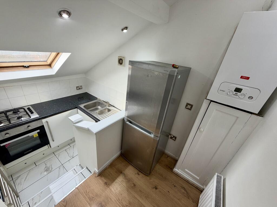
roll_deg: -7.7
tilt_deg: -26.0
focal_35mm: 14
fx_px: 112
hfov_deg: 102.1
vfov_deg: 85.7
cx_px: 138
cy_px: 104
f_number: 2.2
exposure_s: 1/121
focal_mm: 2.22
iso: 80
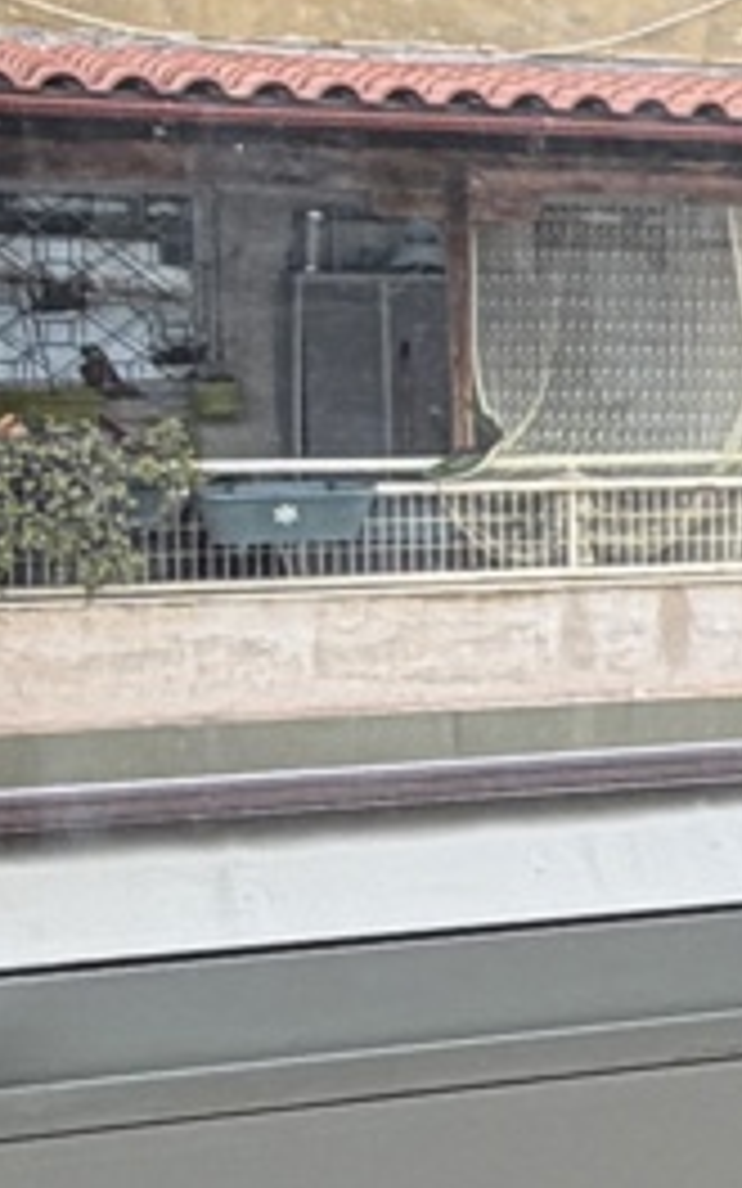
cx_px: 2428
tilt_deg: -2.1
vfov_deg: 19.3
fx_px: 3494
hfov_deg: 9.0
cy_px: 522
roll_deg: +0.2
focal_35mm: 108
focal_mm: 2.22
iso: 25
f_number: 2.2
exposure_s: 1/100
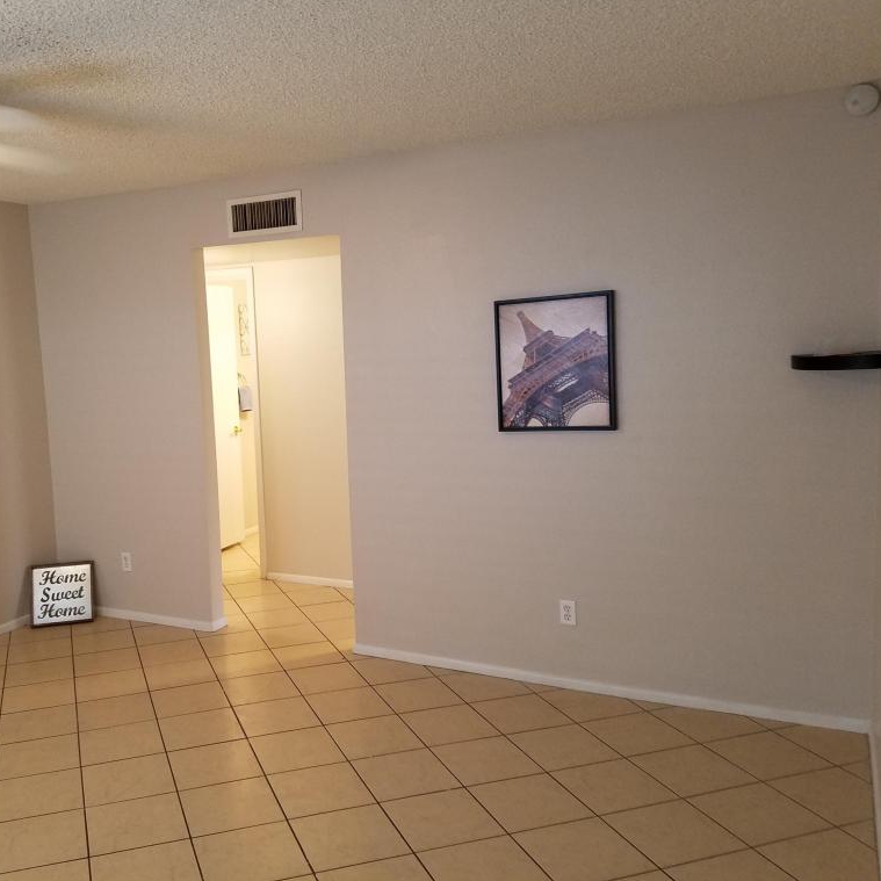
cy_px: 436
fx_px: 893
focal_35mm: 31
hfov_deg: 51.7
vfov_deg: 52.5
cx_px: 302
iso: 200
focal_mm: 4.2
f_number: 1.7
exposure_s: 1/24
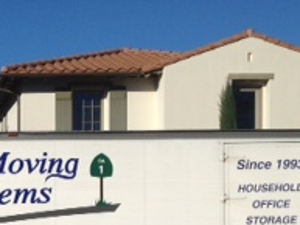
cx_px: -56
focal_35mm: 116
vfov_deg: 12.5
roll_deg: -0.7
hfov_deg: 16.3
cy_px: 259
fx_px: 1006
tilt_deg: -0.2
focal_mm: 4.28
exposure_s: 1/3690
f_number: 2.4
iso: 50
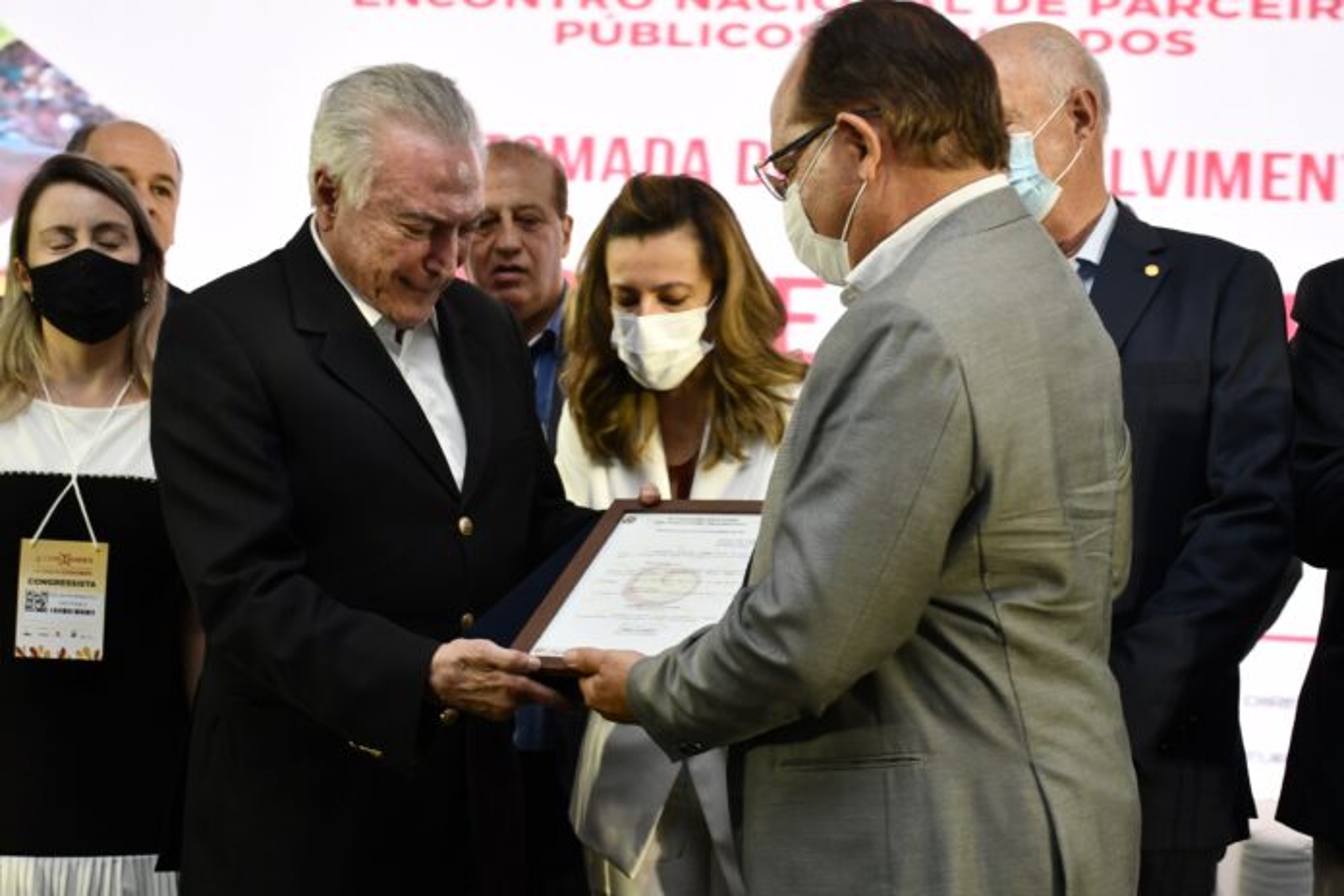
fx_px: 2240
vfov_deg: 22.6
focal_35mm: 60
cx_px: 672
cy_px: 448
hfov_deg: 33.4
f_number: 4.5
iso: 720
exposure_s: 1/60
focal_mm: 40
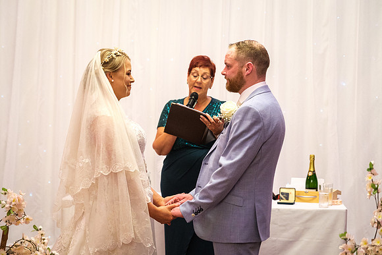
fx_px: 973
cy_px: 115
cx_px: 182
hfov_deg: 22.2
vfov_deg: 14.9
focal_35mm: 92
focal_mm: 55
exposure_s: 1/160
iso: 3200
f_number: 2.8
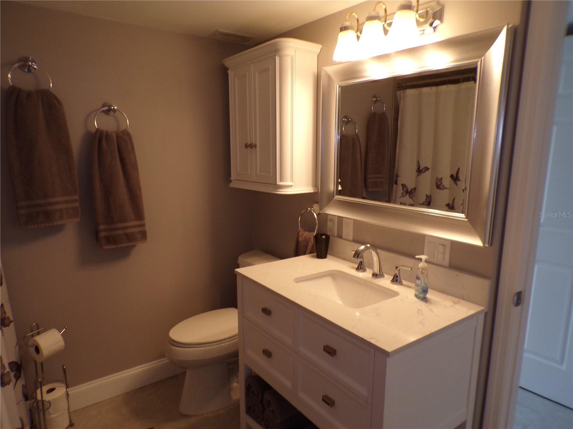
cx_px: 286
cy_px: 214
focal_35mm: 24
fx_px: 397
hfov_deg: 71.6
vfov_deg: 56.8
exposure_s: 1/38
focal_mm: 4.3
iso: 100
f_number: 3
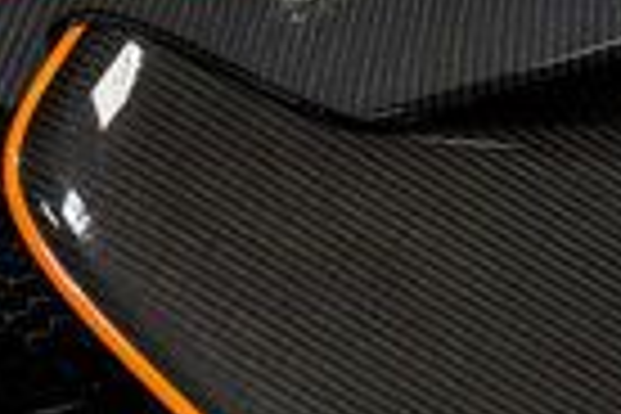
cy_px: -457
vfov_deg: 2.9
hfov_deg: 4.4
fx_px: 8055
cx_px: 612
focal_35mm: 467
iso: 800
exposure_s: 1/60
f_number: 5
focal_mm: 63
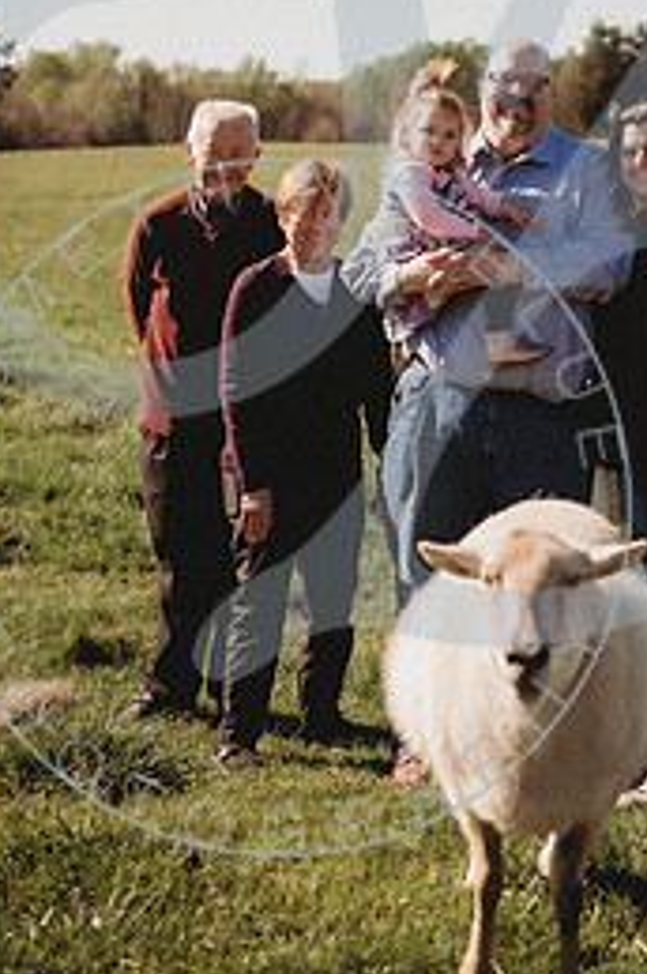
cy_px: 222
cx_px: 451
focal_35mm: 87
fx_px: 2351
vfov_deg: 23.1
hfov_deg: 15.6
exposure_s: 1/1250
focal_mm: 50
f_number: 2.8
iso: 100
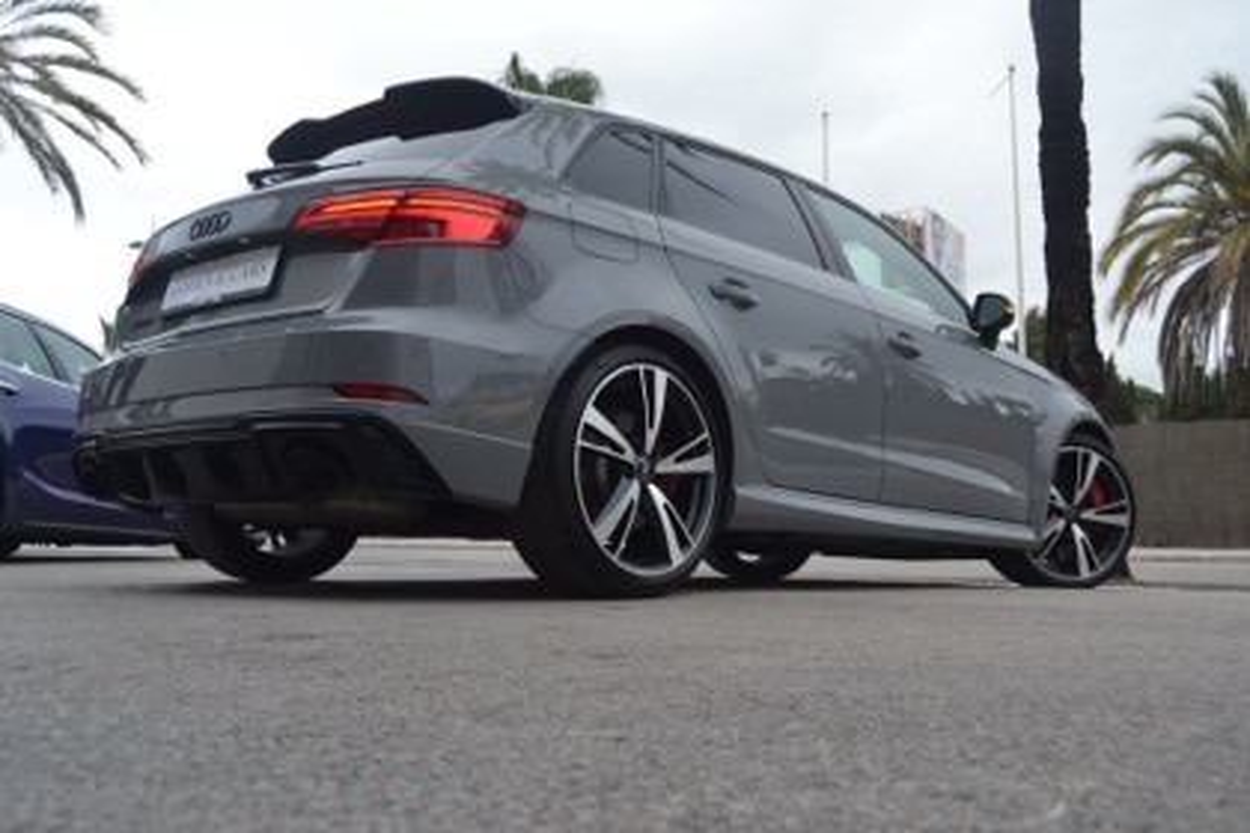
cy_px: 416
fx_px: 1250
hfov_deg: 53.1
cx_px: 625
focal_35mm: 36
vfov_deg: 36.9
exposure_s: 1/160
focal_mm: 24
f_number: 6.3
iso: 100
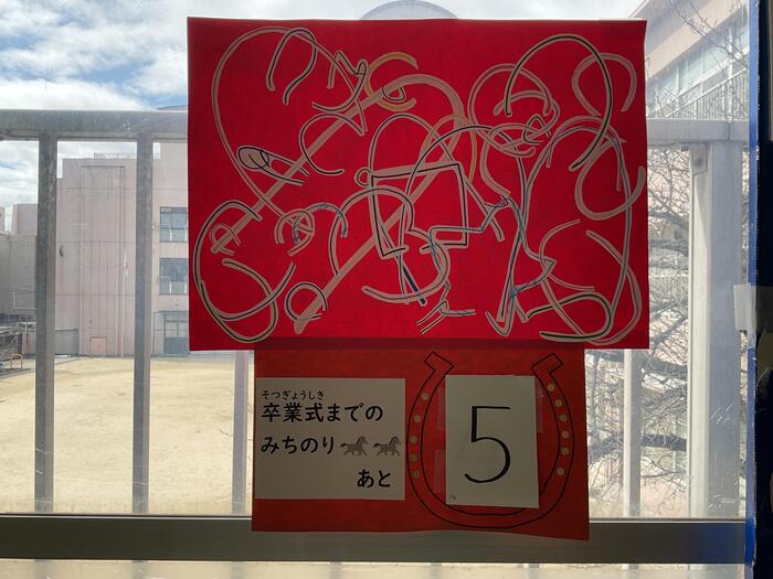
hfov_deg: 61.7
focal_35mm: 29
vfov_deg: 48.2
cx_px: 386
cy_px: 290
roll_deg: +0.6
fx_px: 648
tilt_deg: -0.2
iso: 16
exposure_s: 1/574
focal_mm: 3
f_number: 1.8
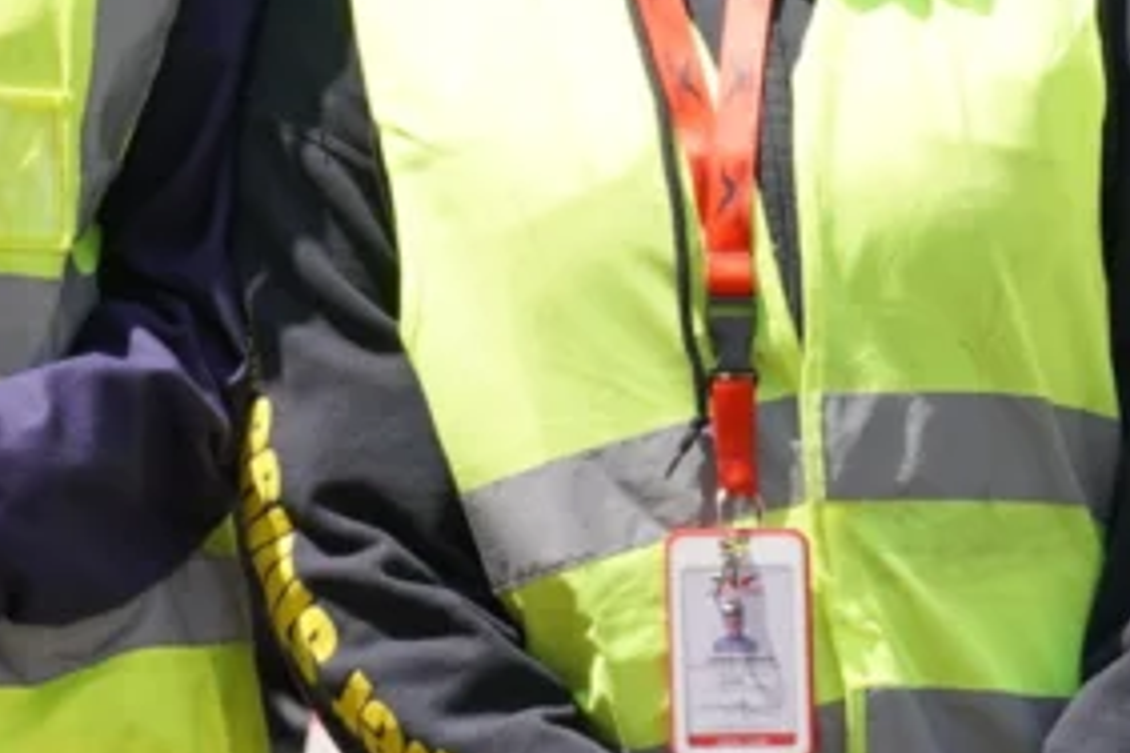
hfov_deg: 6.3
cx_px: 557
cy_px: 679
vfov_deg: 4.2
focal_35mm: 329
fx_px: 10326
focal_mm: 58
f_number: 4.5
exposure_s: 1/500
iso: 100
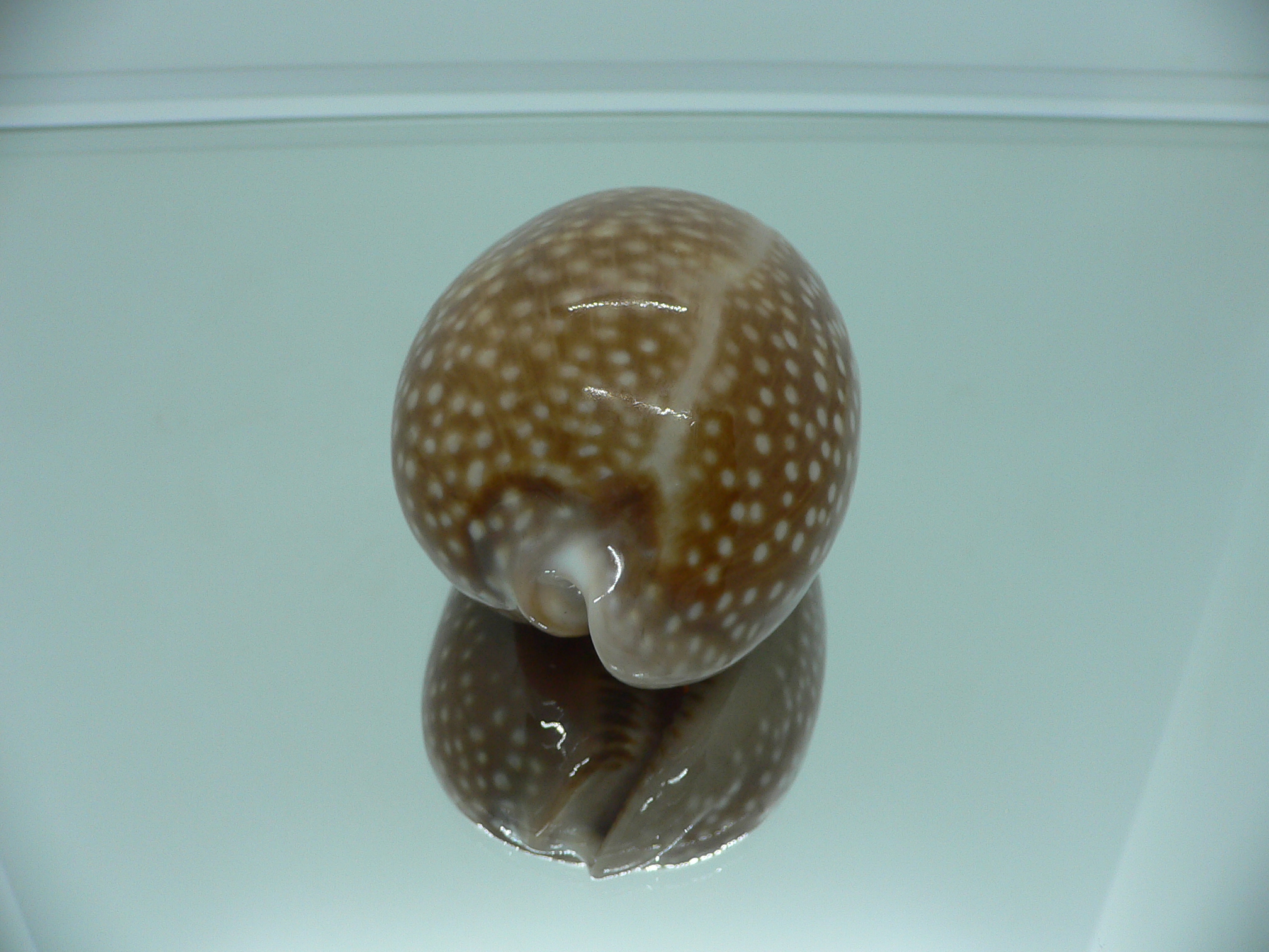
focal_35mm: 35
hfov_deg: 52.6
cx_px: 634
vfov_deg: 40.7
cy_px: 476
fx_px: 1283
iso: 80
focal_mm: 4.6
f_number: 2.8
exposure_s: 1/60
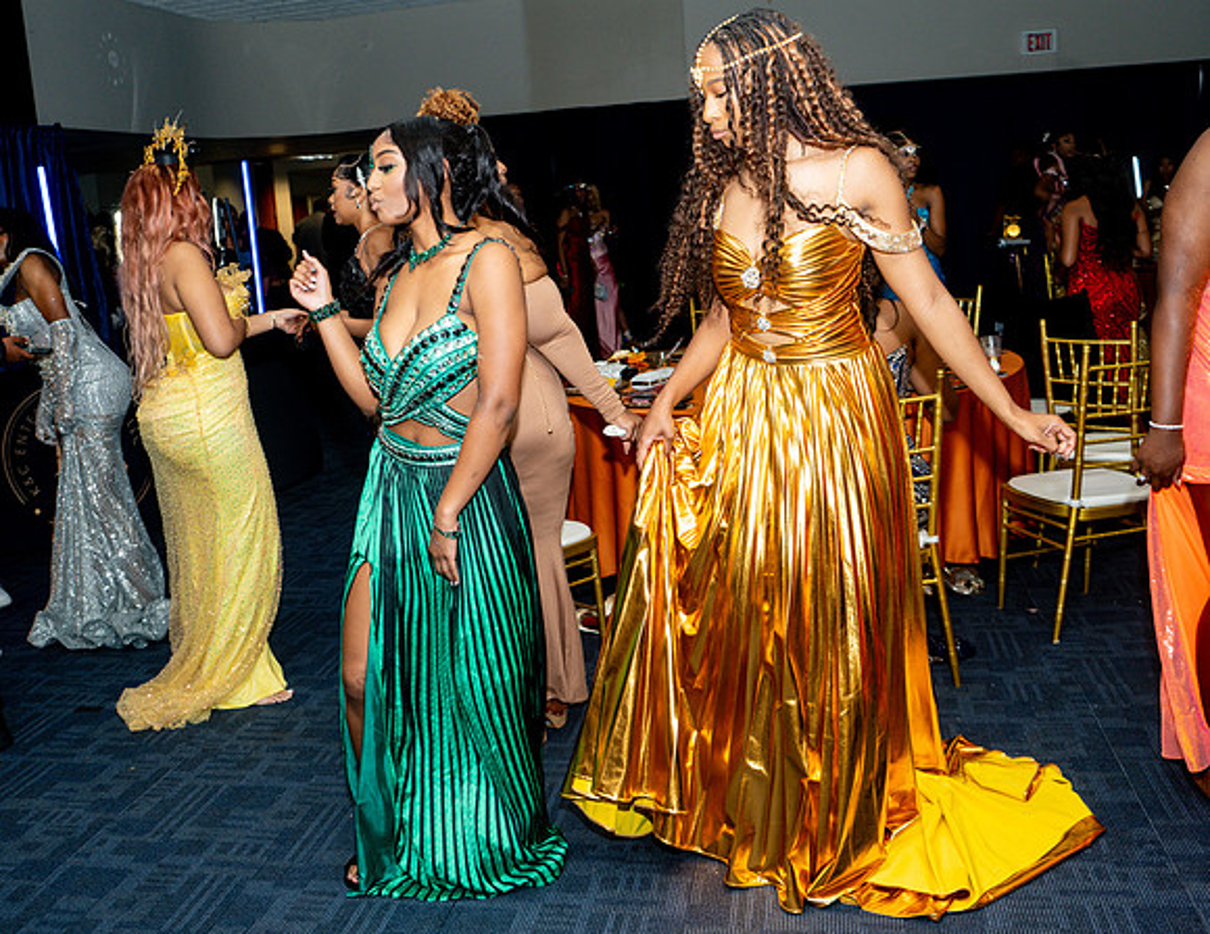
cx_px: 554
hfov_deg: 54.2
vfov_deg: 43.2
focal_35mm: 33
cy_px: 486
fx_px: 1182
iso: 500
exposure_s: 1/125
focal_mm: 28
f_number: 3.5
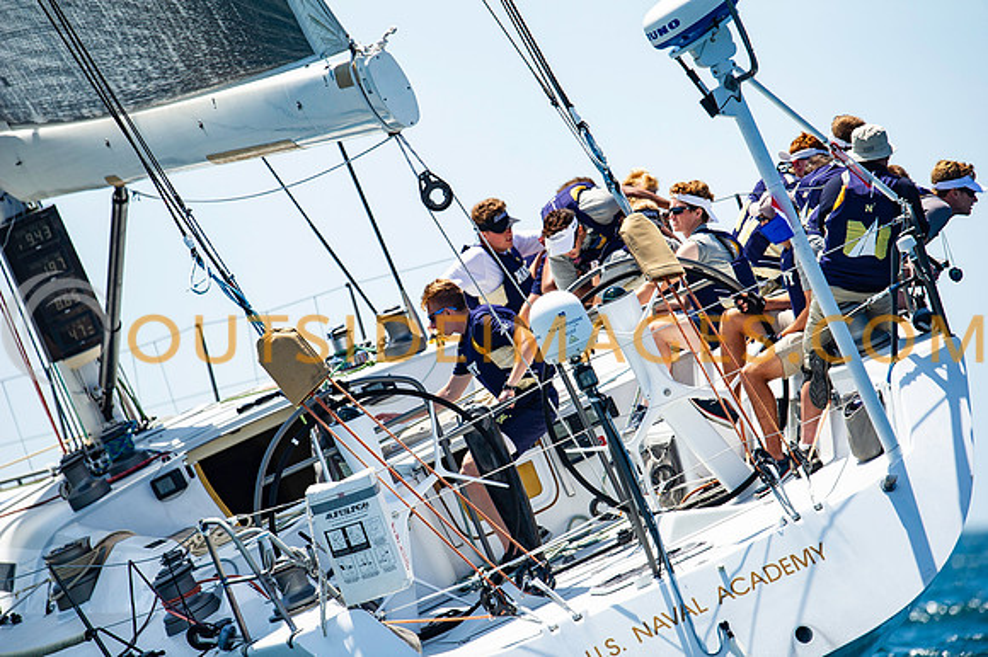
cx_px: 494
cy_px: 328
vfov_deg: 2.3
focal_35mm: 600
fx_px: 16457
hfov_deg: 3.4
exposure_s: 1/2500
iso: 400
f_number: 5
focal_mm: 600
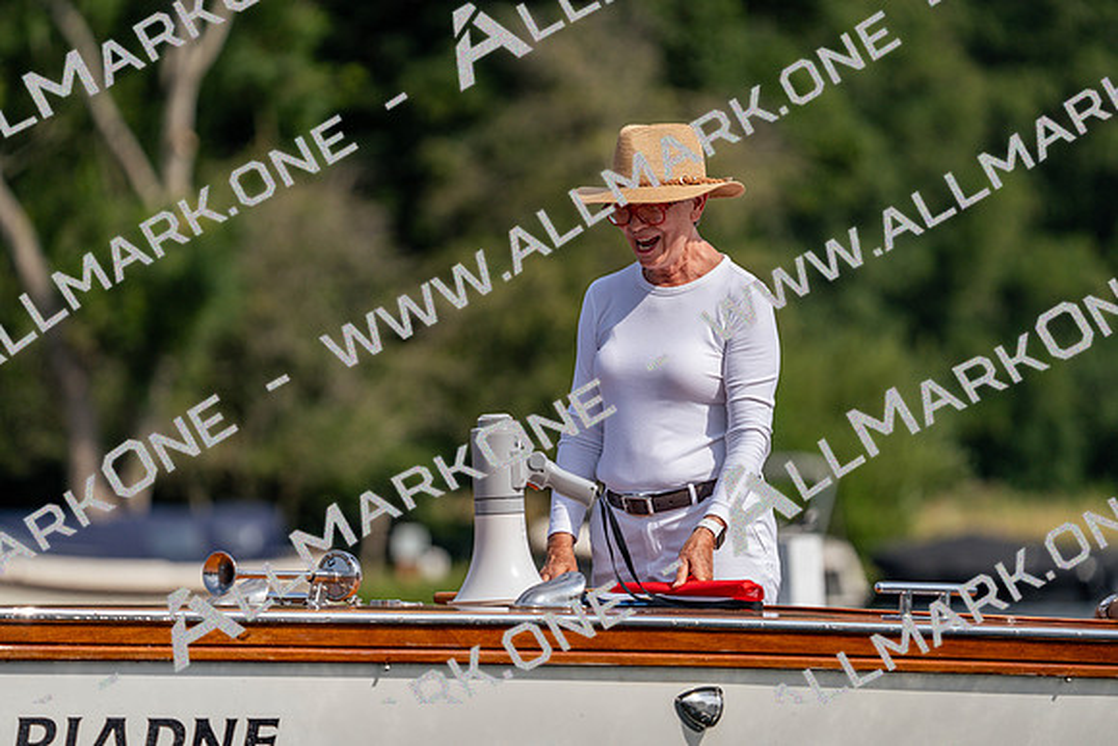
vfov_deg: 3.6
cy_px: 373
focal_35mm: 385
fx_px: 11959
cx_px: 559
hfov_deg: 5.4
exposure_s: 1/1600
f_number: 6.3
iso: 200
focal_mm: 385
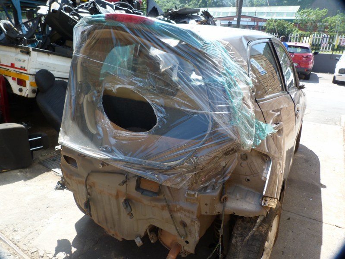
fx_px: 249
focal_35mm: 25
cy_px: 130
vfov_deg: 54.9
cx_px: 172
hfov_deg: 69.4
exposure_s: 1/125
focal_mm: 4.5
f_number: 4
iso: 80
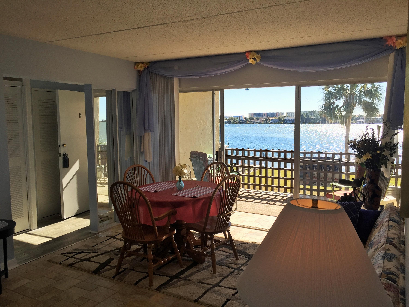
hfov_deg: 61.7
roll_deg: +0.1
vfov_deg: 48.2
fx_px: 343
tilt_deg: -5.7
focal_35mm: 29
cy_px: 154
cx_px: 204
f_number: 2.2
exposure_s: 1/898
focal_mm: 4.15
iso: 32
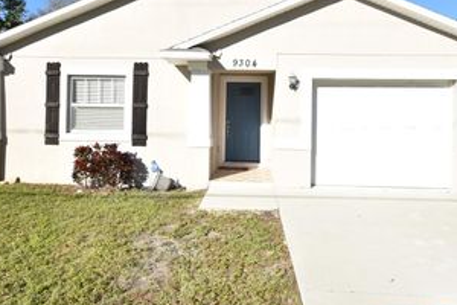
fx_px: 317
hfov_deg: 71.5
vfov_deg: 50.6
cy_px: 108
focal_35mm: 25
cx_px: 236
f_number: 10
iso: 200
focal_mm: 10
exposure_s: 1/400
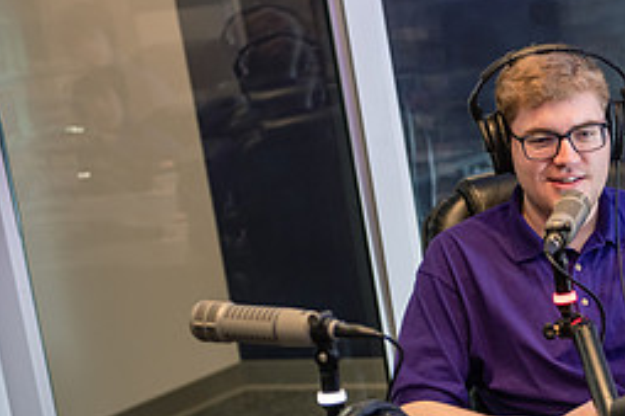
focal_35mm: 128
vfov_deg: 10.6
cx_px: 630
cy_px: 402
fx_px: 2221
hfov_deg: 15.7
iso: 640
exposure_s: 1/60
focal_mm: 56
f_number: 2.8
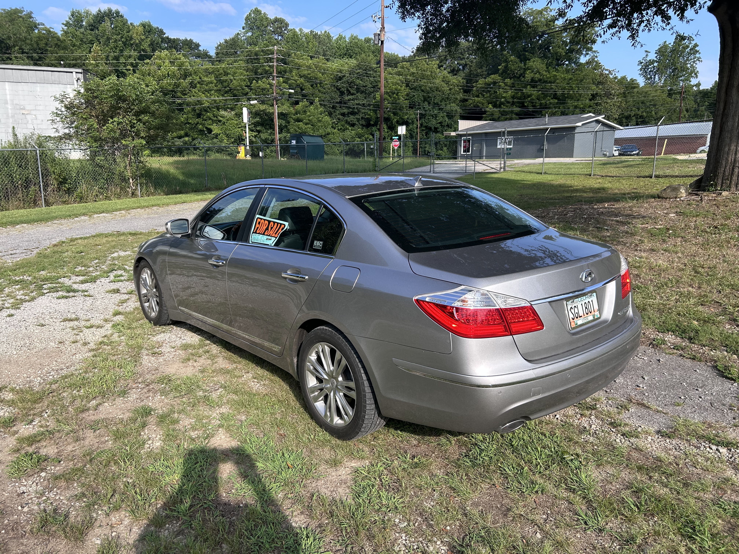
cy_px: 277
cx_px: 370
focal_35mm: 26
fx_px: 555
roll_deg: +0.1
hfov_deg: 67.3
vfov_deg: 53.1
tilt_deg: -11.8
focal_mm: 5.7
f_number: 1.5
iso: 50
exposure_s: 1/1869
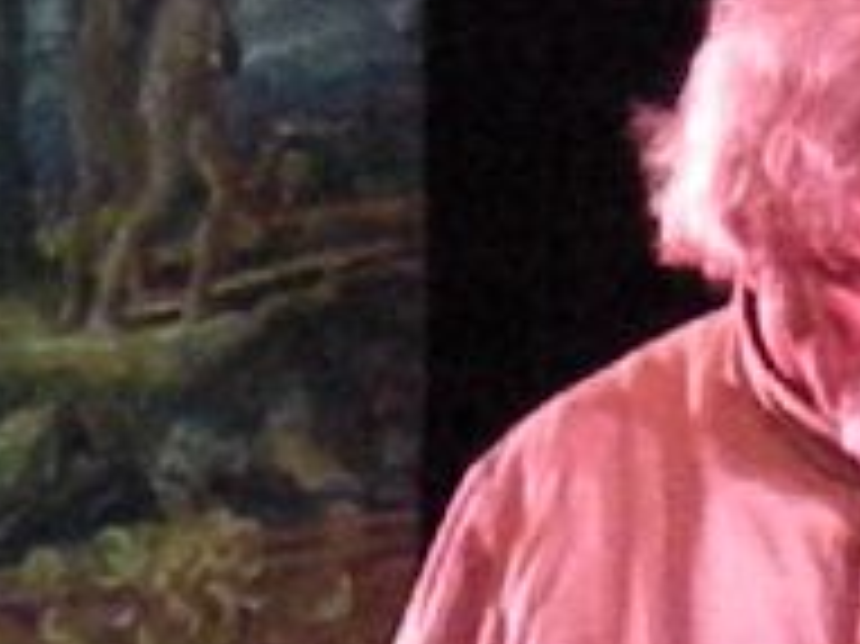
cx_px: 540
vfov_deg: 2.5
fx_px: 14698
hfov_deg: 3.4
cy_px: 1202
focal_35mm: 592
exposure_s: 1/250
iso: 3200
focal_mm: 25
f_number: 5
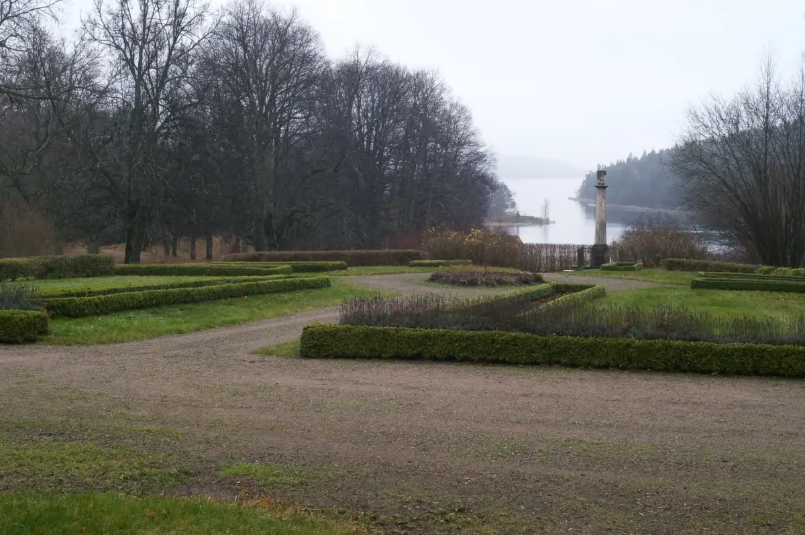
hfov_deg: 41.1
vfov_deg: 28.0
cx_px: 402
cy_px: 268
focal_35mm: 48
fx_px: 1072
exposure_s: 1
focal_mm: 32
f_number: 22
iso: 200
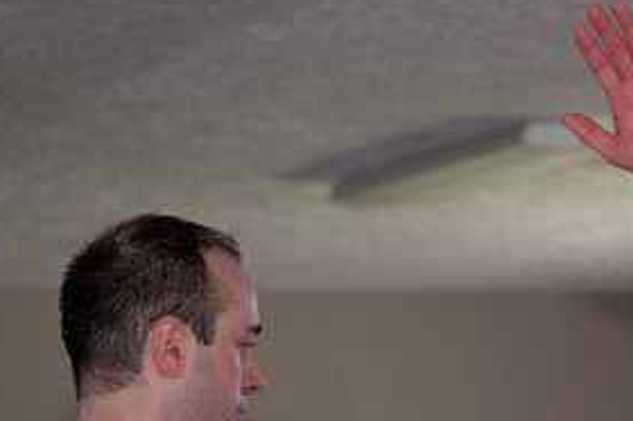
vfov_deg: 3.5
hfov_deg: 5.3
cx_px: 552
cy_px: 422
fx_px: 6815
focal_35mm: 388
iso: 800
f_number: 4.8
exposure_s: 1/200
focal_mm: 125
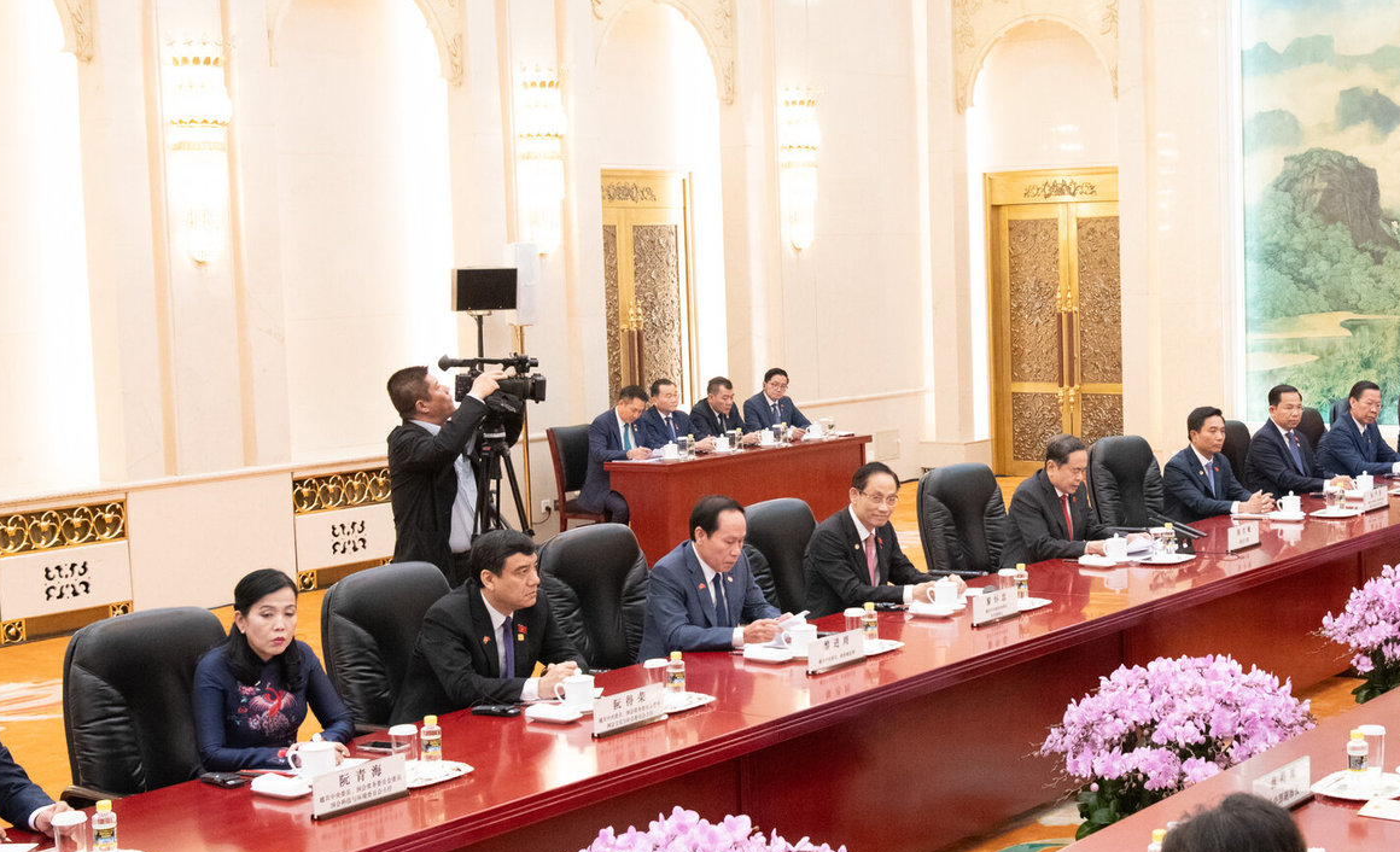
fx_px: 2197
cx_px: 1013
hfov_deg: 34.7
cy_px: 408
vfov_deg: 21.9
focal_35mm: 58
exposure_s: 1/200
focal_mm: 32
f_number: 5
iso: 3200
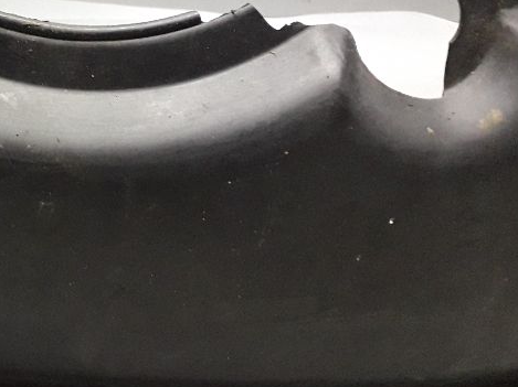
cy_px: 85
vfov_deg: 24.4
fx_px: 882
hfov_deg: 30.4
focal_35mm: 59
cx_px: -2
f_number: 1.9
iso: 320
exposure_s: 1/25
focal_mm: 3.6
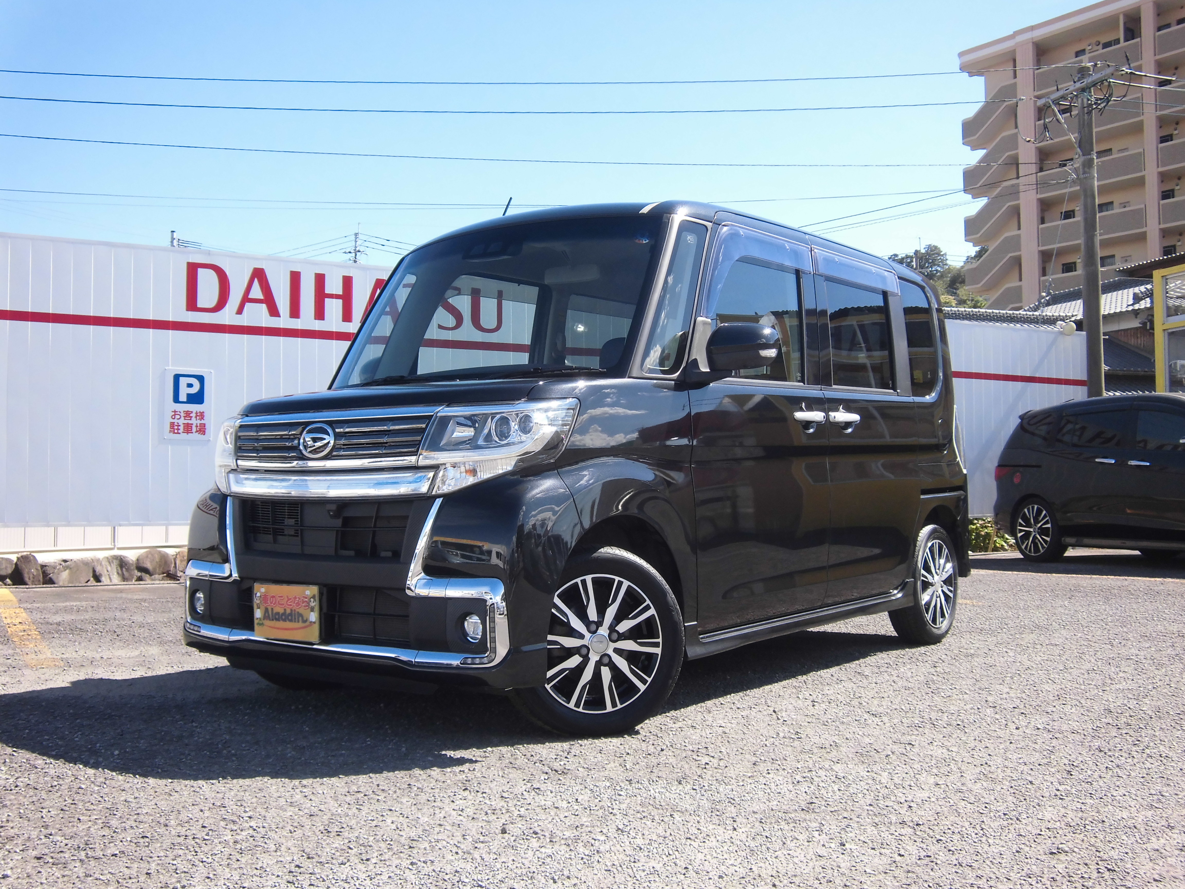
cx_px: 592
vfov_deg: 39.7
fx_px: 1232
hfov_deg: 51.4
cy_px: 444
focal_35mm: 36
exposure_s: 1/640
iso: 100
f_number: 3.1
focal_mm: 6.4
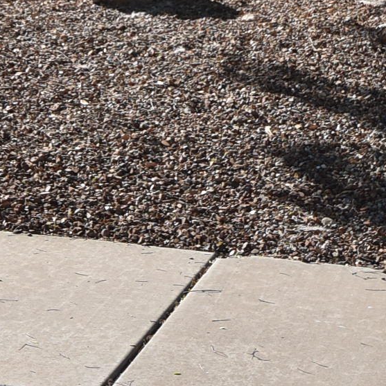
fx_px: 1728
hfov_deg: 12.6
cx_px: 26
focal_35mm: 137
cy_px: -263
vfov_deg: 11.9
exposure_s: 1/200
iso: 100
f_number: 8
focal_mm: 20
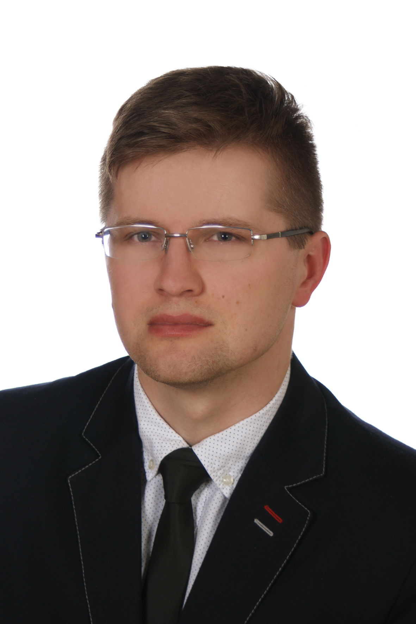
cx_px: 208
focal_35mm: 135
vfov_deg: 15.2
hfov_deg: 10.2
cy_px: 312
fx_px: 2340
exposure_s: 1/125
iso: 100
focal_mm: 90
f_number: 6.3
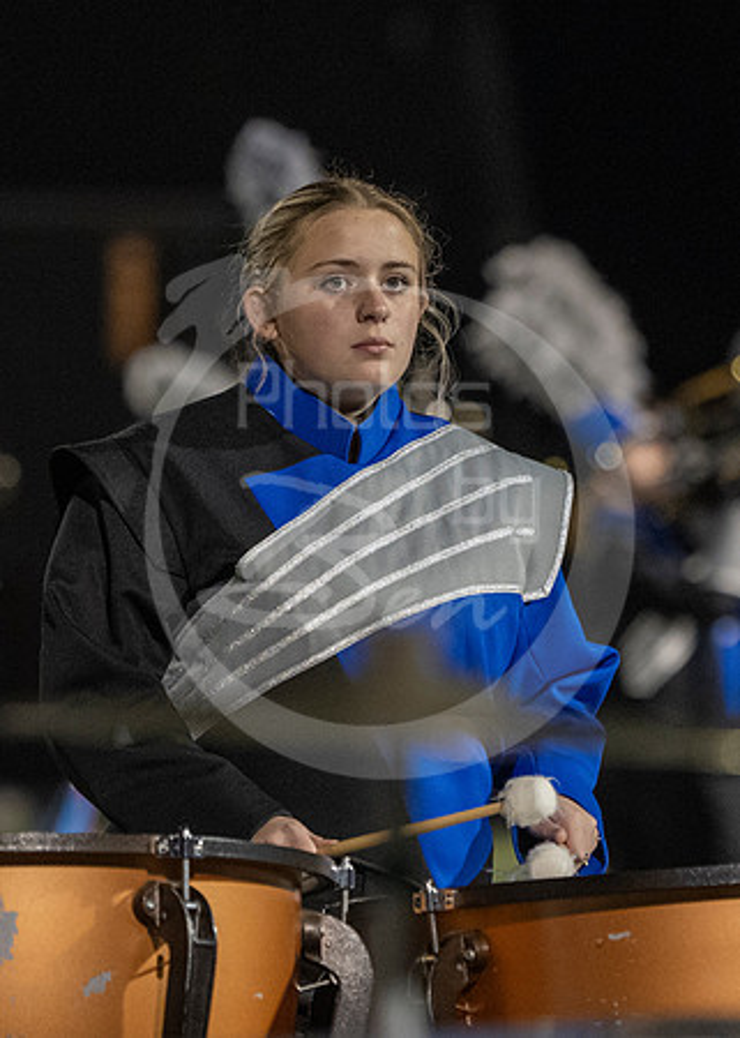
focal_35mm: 430
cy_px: 429
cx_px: 431
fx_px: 12661
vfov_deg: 4.7
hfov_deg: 3.3
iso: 4000
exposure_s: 1/500
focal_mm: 150
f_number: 2.8
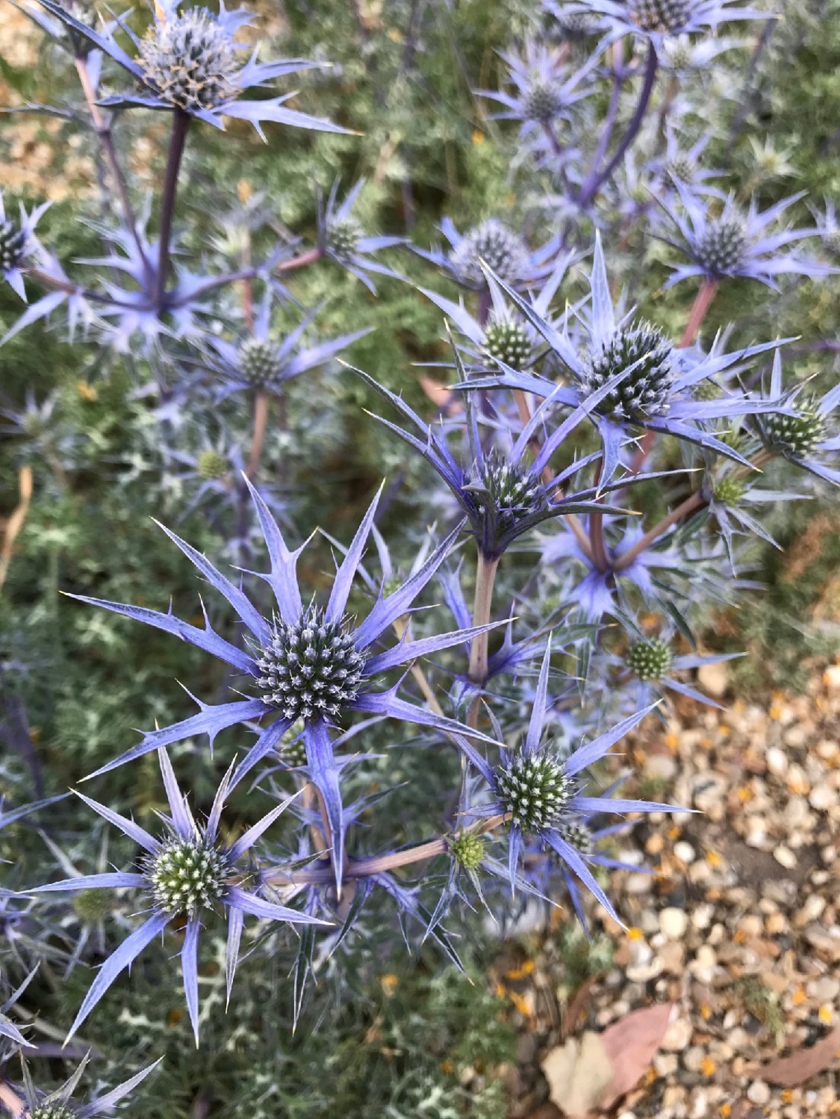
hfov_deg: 49.7
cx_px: 420
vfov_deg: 63.4
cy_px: 560
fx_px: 906
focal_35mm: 28
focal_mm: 3.99
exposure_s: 1/50
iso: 32
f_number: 1.8
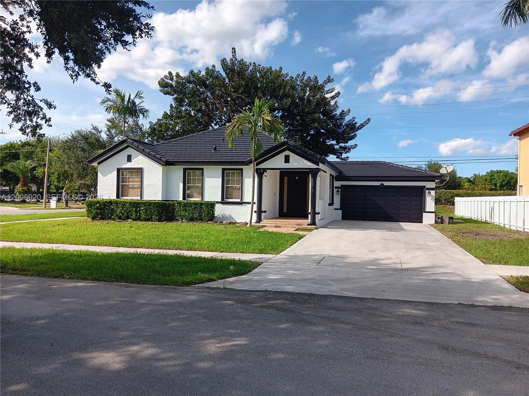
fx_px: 397
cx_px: 264
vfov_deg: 53.1
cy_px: 198
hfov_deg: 67.3
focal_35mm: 26
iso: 20
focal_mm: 3.98
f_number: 1.8
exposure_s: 1/1000
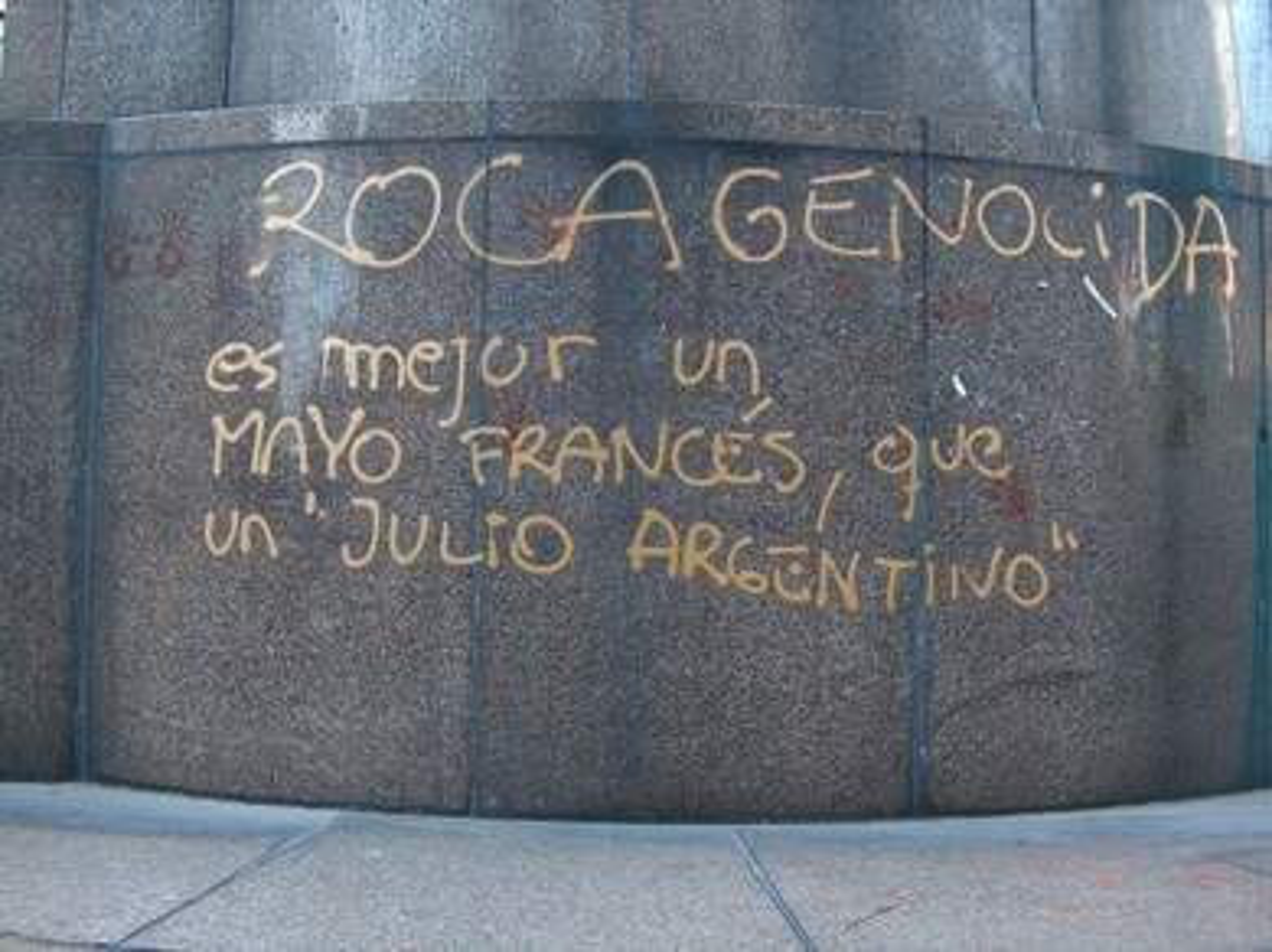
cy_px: 476
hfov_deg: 50.2
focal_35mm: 37
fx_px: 1359
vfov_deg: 38.6
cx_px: 636
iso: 100
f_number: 2.8
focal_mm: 7.6
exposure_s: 1/57.9
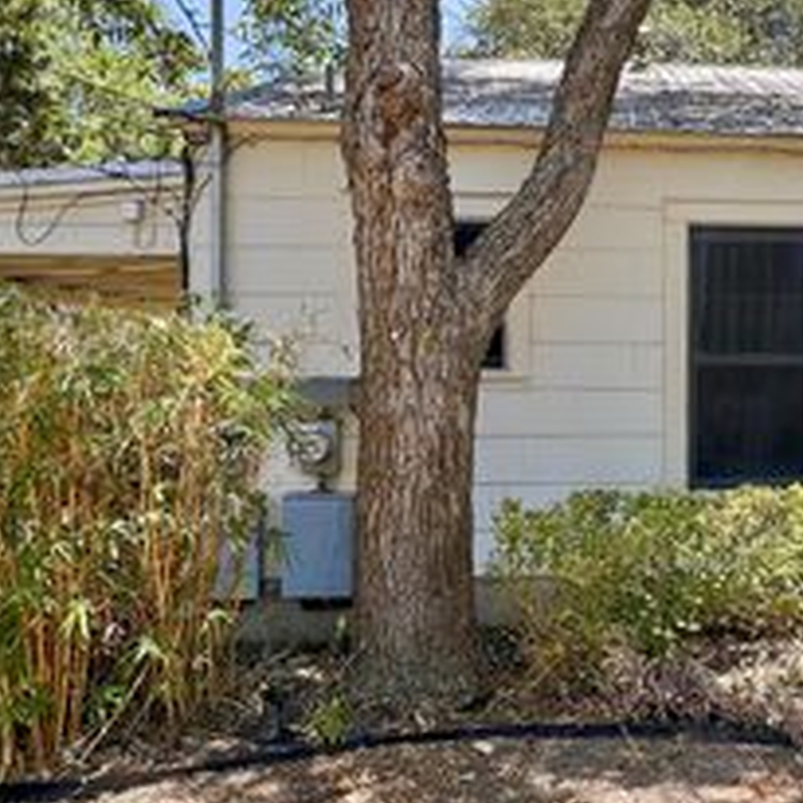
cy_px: 354
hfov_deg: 52.1
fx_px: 735
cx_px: 685
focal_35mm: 28
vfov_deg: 57.1
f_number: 1.8
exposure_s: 1/220
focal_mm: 1.6
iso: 32
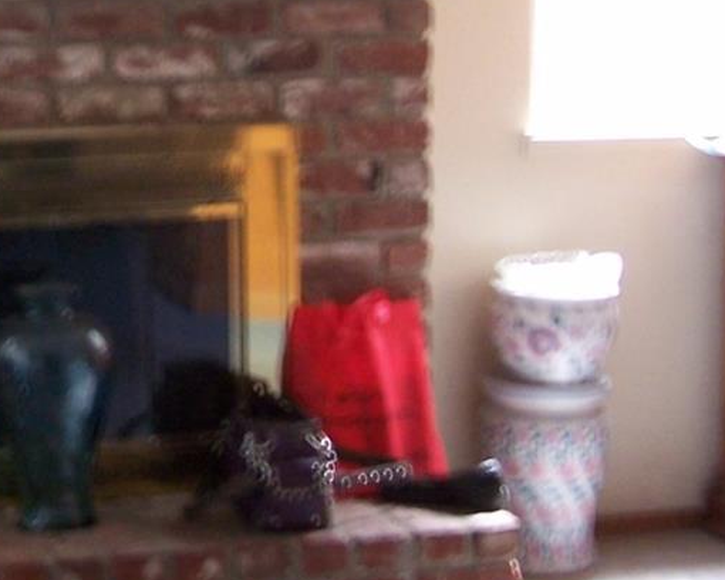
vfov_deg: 14.0
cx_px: 114
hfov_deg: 17.4
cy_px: 102
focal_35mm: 109
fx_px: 2339
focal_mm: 6.3
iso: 140
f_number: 2.8
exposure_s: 1/8
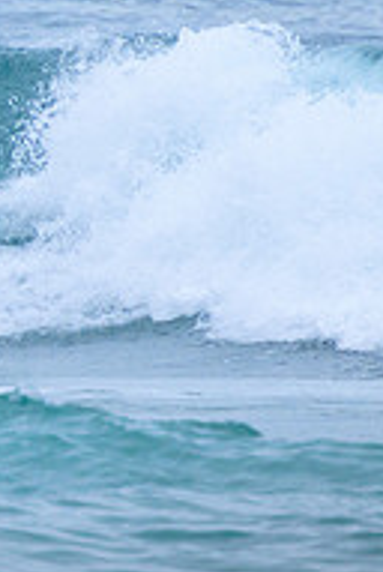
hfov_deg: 0.8
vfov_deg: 1.2
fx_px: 26505
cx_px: -413
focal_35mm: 1667
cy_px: 119
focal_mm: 400
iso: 640
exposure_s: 1/2000
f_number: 5.6
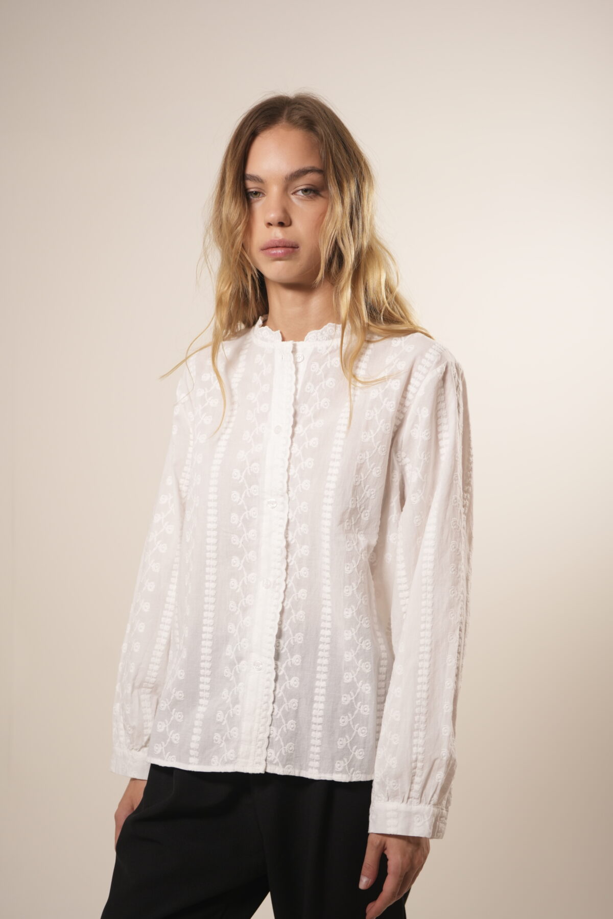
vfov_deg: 39.6
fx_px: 1277
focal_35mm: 50
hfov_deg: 27.0
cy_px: 460
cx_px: 306
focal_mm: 50
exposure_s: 1/100
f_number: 3.5
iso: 640
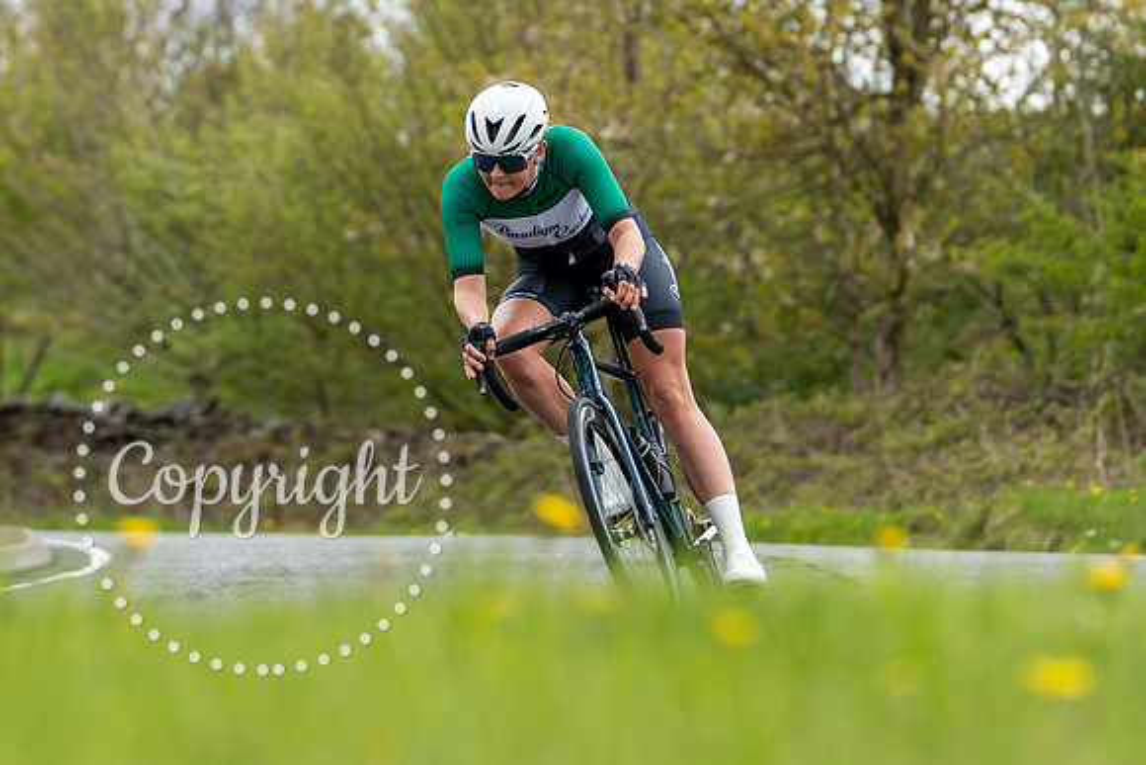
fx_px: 6617
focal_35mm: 208
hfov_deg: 9.9
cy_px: 158
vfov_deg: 6.6
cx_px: 494
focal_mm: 131
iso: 200
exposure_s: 1/640
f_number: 3.5
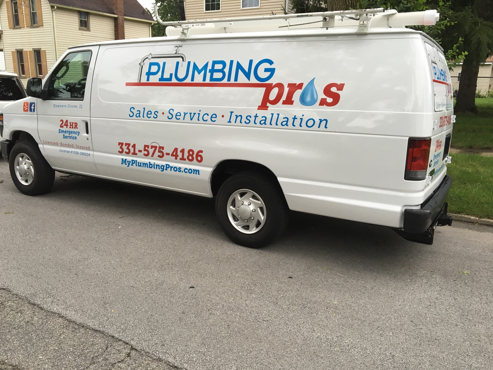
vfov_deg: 48.2
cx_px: 246
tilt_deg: -15.1
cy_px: 185
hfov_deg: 61.7
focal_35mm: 29
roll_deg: -0.6
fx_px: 413
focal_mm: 4.15
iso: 25
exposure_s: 1/40
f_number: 2.2
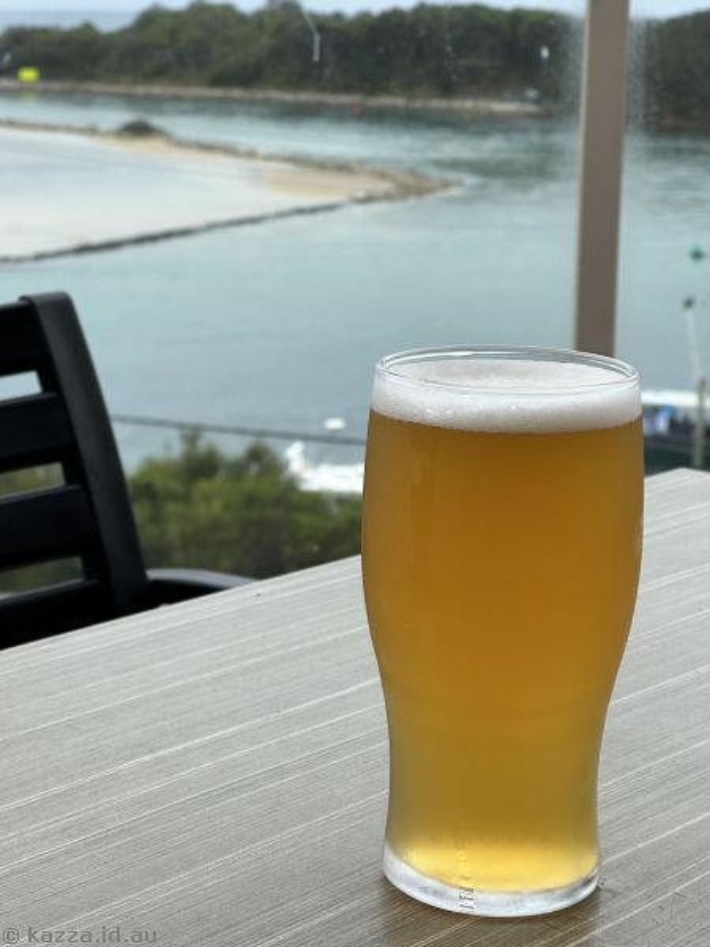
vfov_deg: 25.3
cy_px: 474
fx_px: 2106
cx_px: 355
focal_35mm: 77
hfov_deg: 19.1
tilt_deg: -11.5
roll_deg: -2.1
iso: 32
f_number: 2.8
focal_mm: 9
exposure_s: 1/436
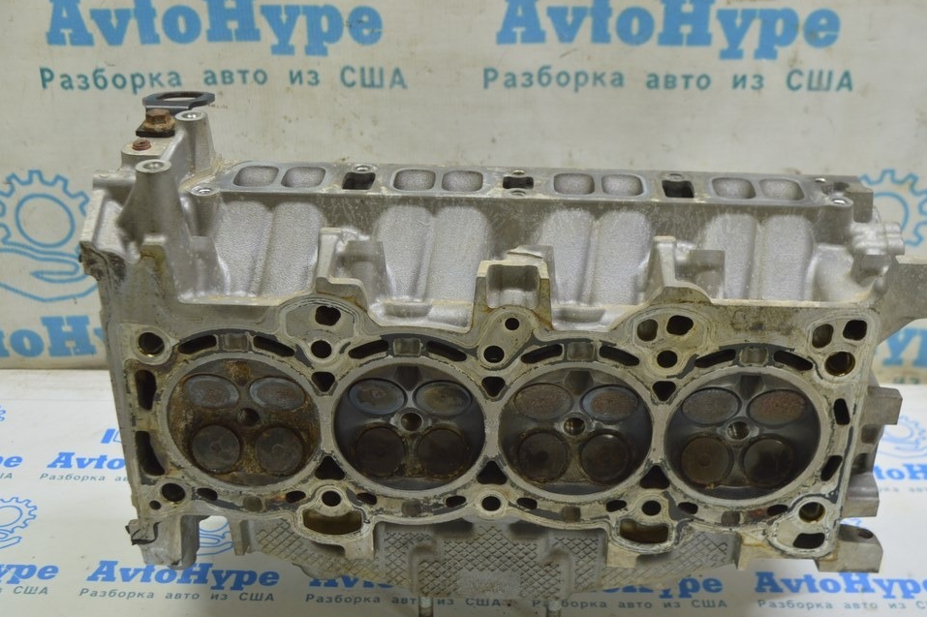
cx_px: 479
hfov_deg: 42.3
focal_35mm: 47
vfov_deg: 28.9
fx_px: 1198
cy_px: 326
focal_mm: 29
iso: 400
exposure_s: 1/20
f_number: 5.6
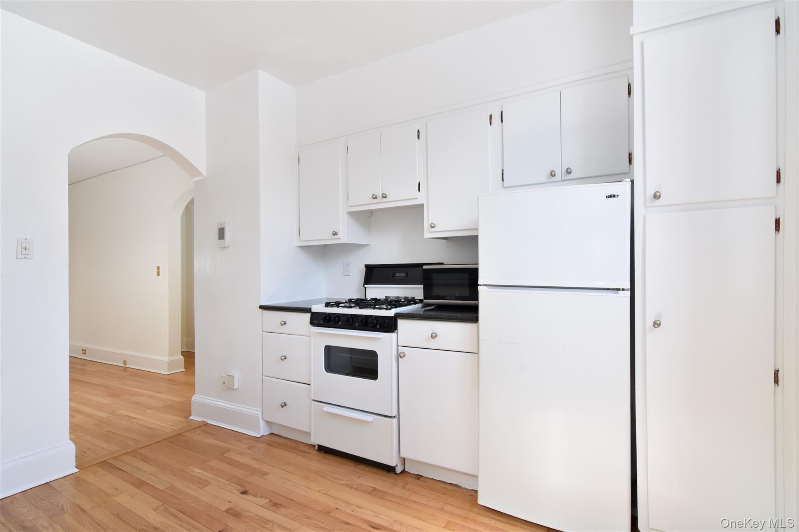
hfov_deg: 95.0
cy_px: 266
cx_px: 400
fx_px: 366
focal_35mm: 16
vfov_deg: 72.0
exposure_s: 1/50
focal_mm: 11
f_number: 11
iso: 640
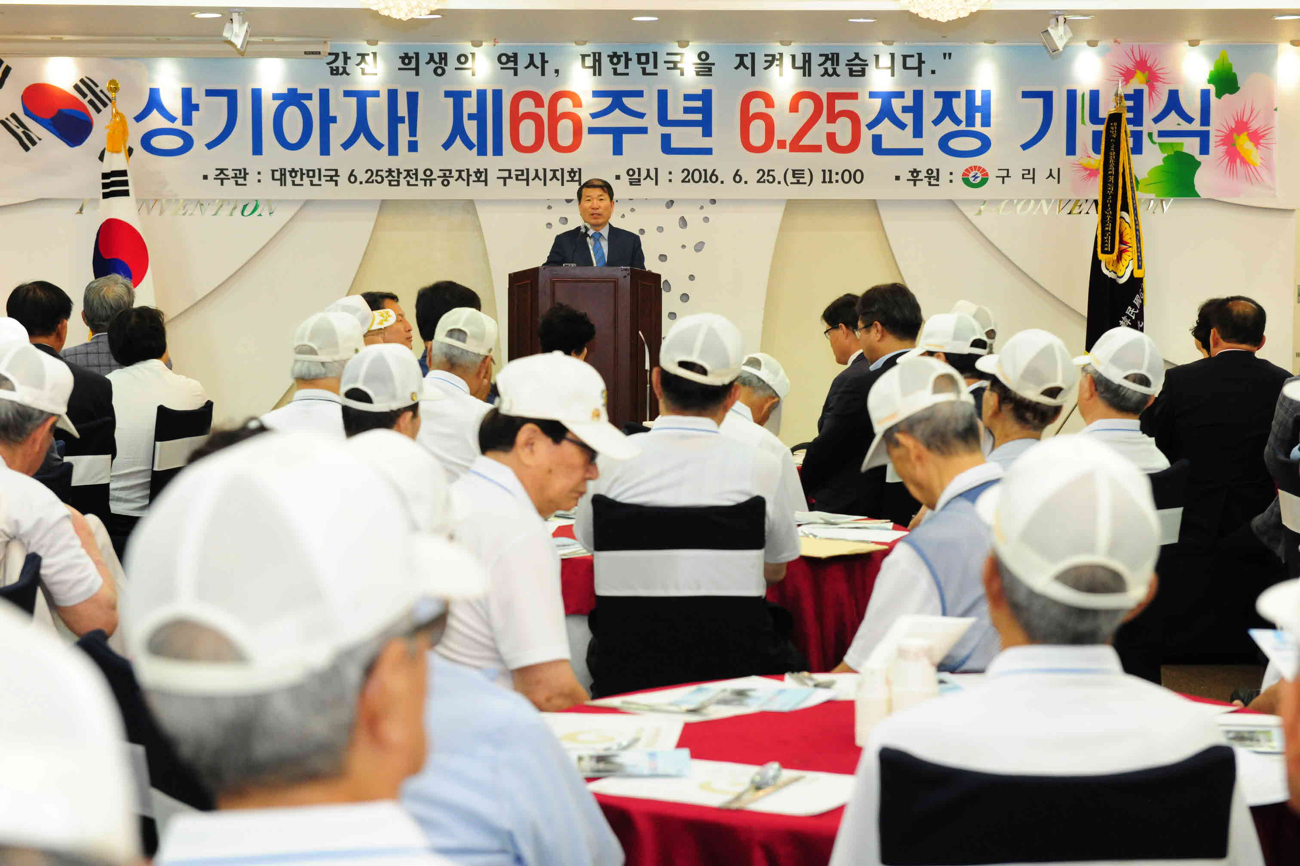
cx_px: 650
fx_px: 2528
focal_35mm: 70
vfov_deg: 19.5
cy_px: 433
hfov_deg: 28.8
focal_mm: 70
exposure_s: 1/60
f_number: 5.6
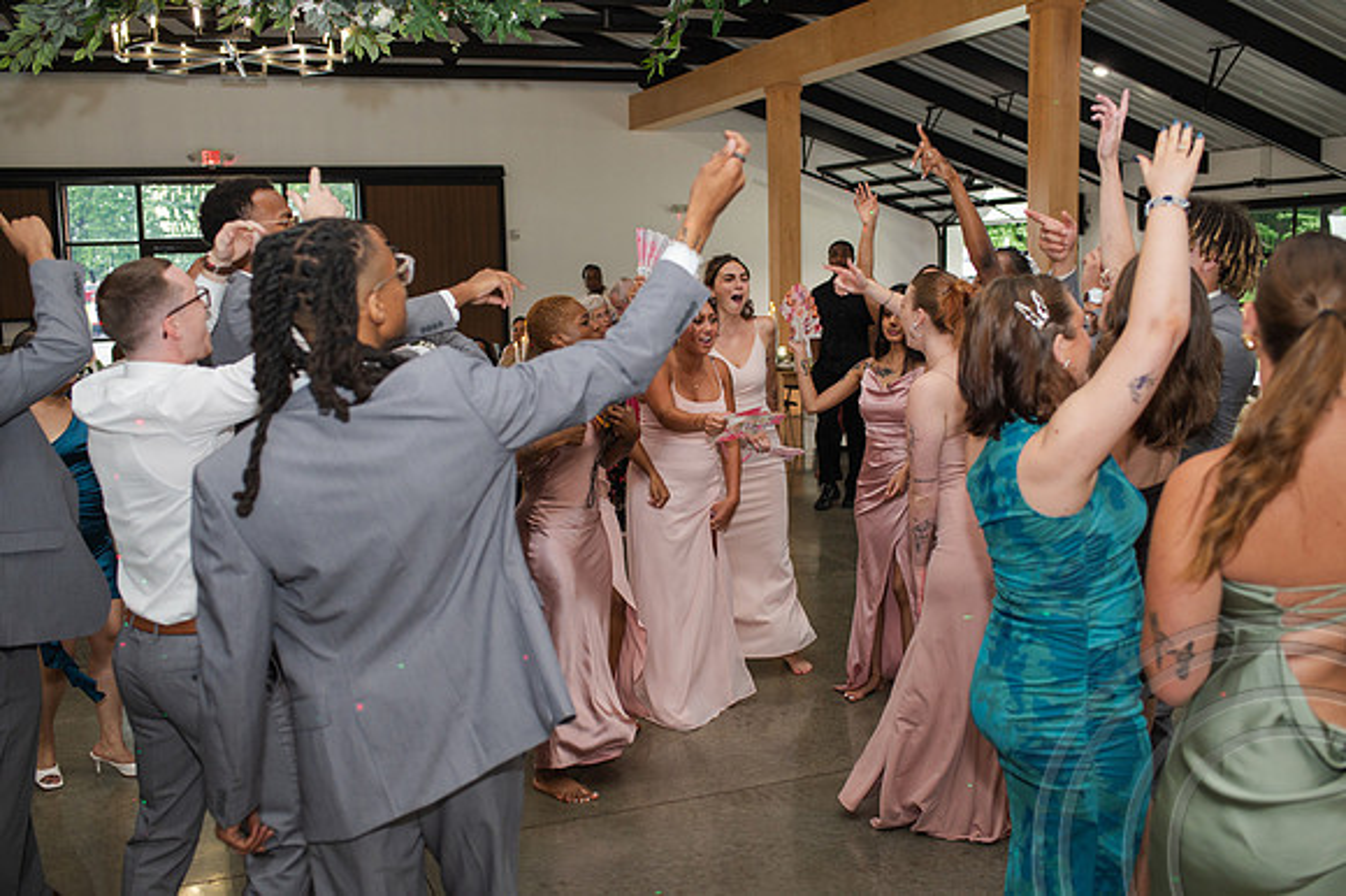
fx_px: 1308
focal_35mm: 35
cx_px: 673
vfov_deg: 37.8
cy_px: 448
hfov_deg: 54.5
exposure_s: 1/200
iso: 800
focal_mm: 35
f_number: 3.2
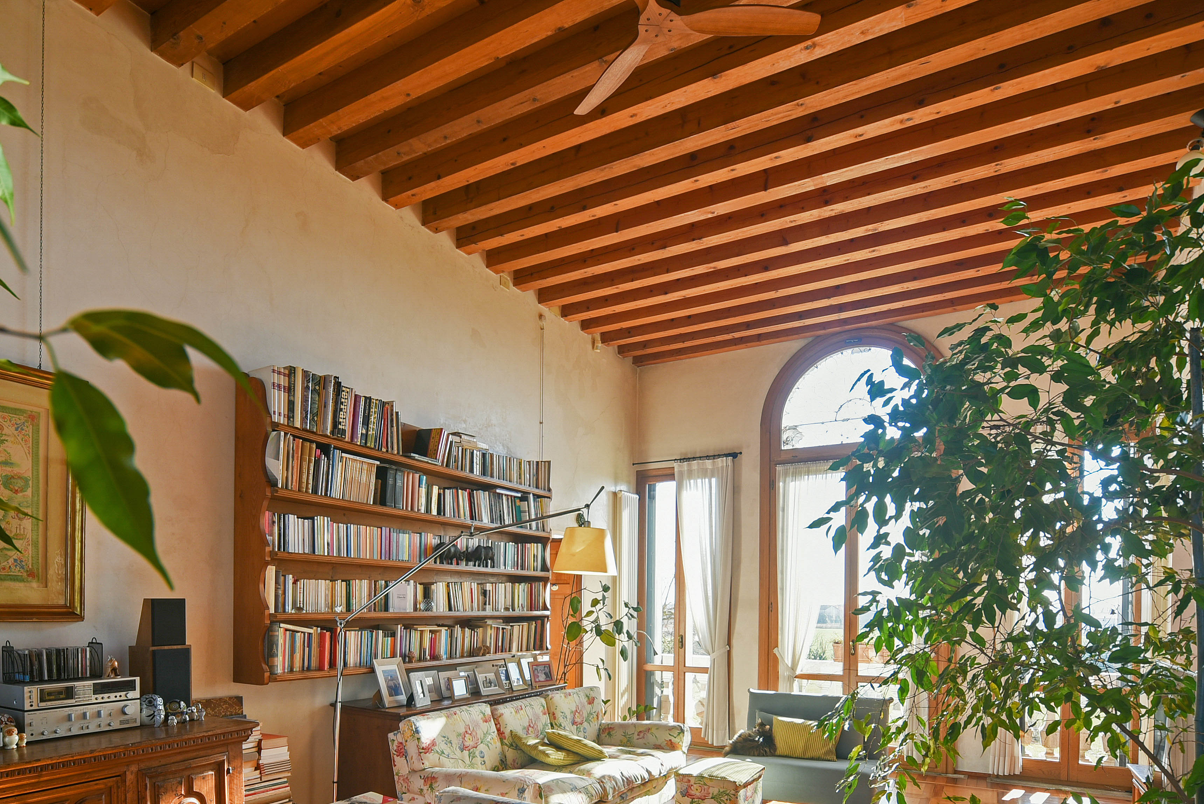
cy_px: 613
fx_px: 703
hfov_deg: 81.0
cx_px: 544
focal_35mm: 21
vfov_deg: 56.3
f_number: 6.3
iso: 100
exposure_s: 1/30
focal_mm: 12
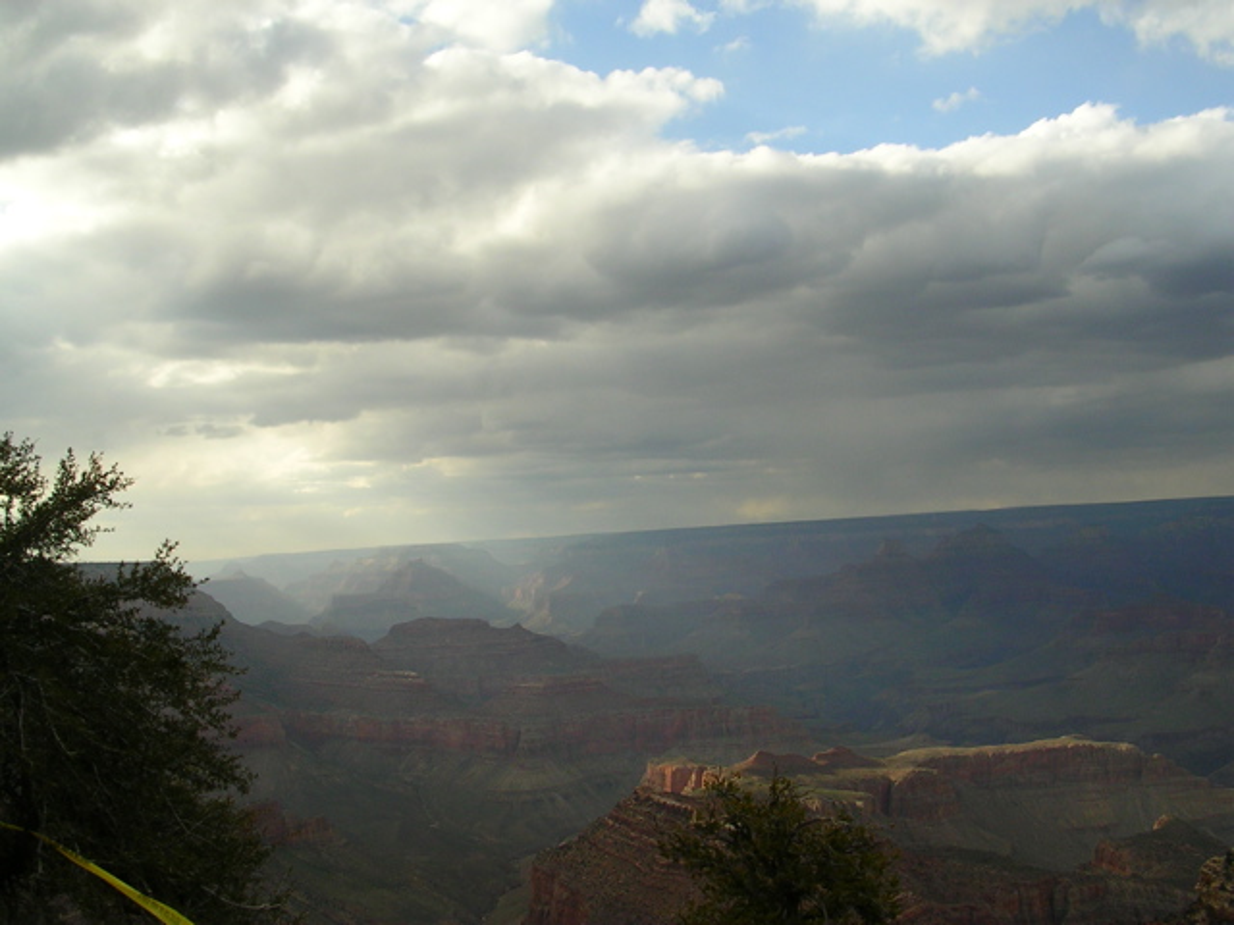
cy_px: 462
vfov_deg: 37.7
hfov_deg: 49.0
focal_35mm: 38
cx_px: 617
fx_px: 1355
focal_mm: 5.8
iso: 50
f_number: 5.6
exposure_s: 1/210
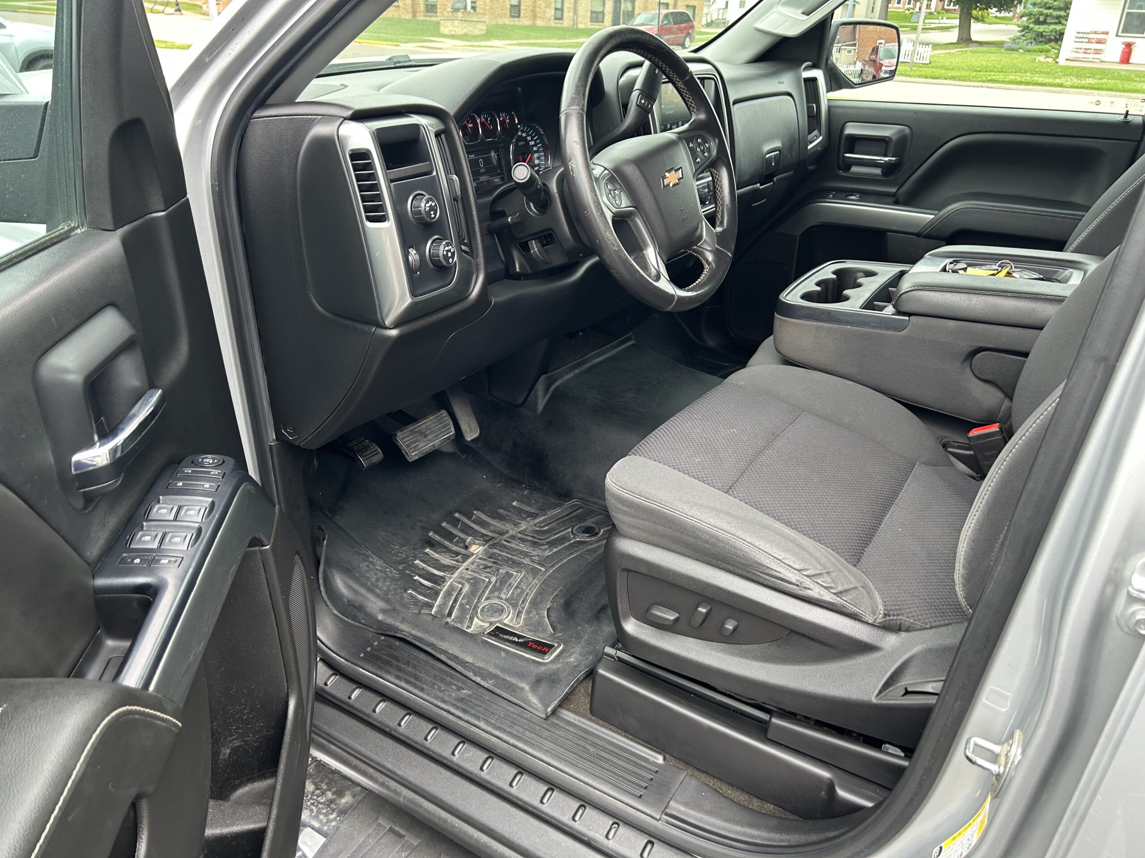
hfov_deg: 67.3
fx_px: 860
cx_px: 572
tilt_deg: -23.5
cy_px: 429
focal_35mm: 26
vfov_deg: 53.1
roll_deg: -2.9
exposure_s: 1/121
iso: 64
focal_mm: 5.7
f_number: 1.5
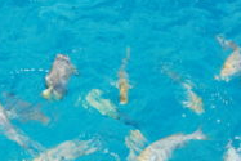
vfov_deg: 10.9
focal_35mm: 124
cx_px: 50
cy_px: 181
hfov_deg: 16.4
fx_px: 833
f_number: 25
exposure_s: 1/50
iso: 500
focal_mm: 31
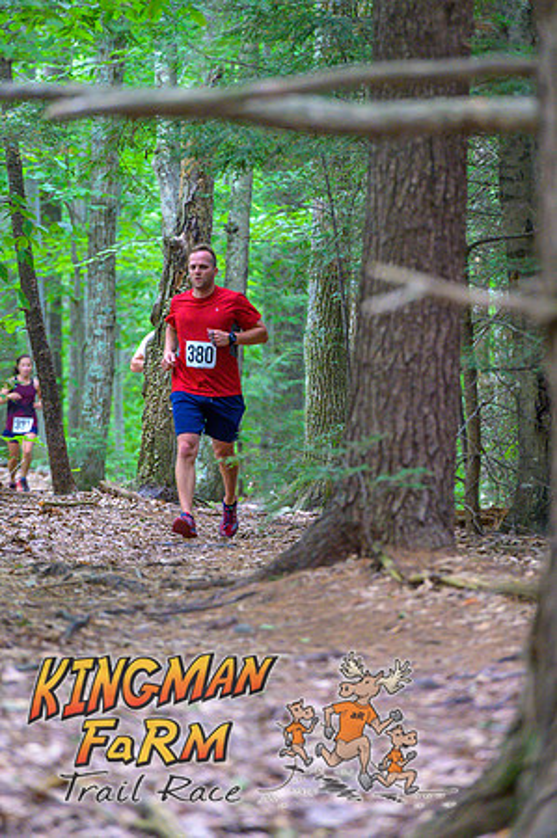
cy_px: 419
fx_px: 4652
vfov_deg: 10.3
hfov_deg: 6.9
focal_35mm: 200
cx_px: 278
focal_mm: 200
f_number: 4
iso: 8000
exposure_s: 1/160
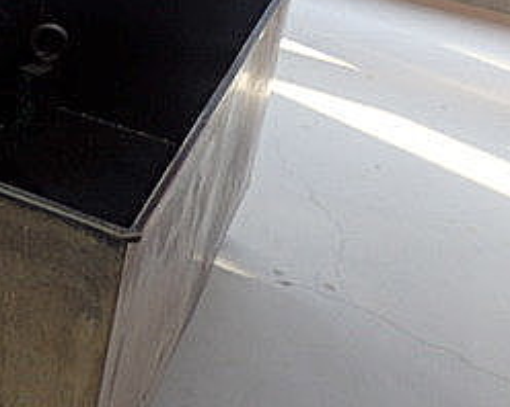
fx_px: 950
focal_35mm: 63
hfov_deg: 27.5
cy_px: -53
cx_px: -49
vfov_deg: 22.6
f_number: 3
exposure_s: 1/40
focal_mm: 4.5
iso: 100
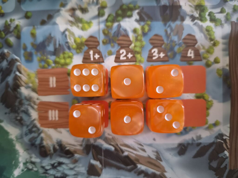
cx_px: 119
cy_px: 89
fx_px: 158
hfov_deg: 73.9
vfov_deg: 58.9
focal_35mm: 23
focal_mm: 5.4
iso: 1000
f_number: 1.8
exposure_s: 1/100
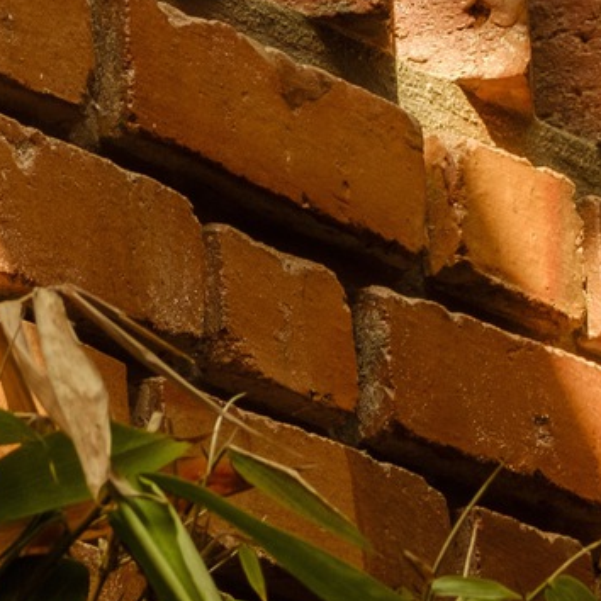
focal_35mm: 360
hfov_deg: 4.9
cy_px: -418
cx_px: 236
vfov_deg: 4.8
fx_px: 7071
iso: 200
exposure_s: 1/125
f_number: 5.6
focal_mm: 50
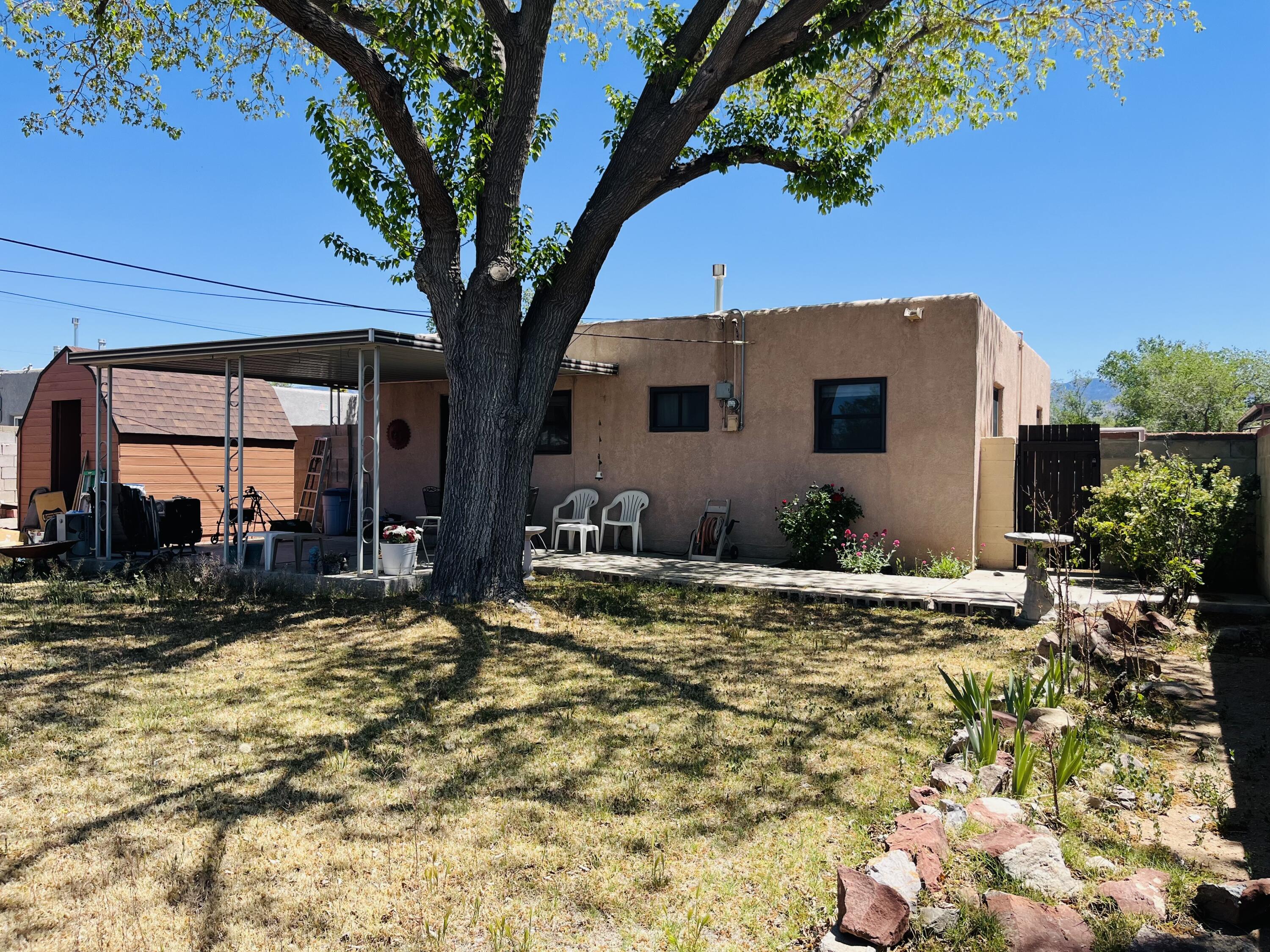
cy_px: 476
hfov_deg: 67.3
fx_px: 954
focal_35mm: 26
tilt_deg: -0.6
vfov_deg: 53.1
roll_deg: -0.2
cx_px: 635
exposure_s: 1/2062
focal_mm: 5.1
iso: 50
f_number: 1.6
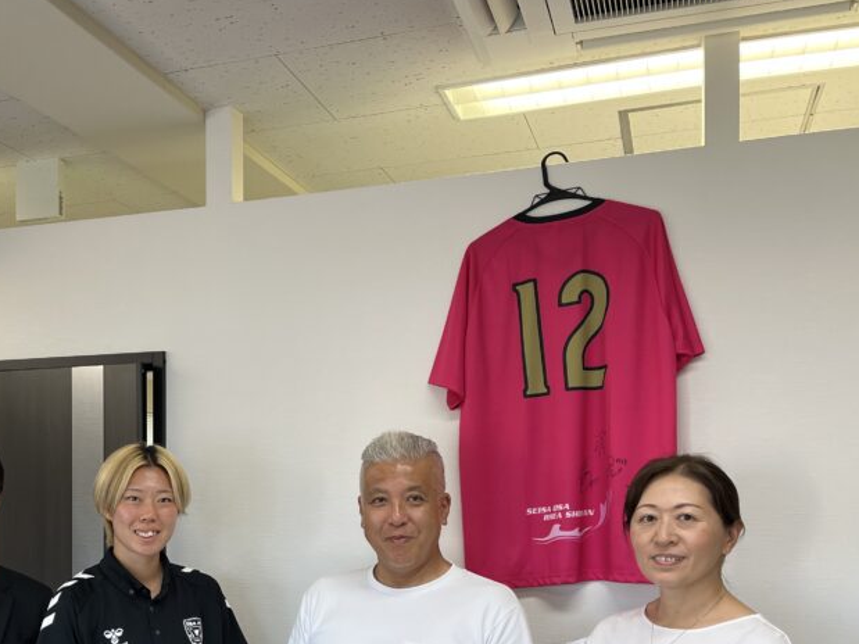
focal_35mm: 43
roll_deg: +0.6
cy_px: 491
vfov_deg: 32.9
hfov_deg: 42.7
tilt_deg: -0.5
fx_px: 1067
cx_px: 228
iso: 50
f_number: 1.6
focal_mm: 5.1
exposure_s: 1/100
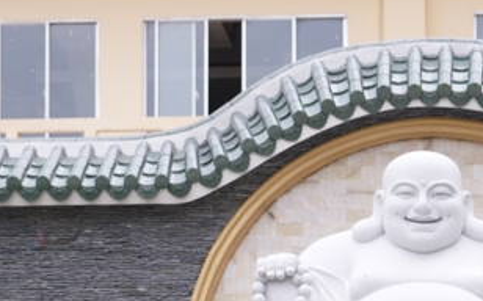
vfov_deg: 11.0
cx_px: 360
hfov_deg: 18.3
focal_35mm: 113
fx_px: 1486
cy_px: 486
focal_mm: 35
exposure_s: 1/640
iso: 125
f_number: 2.8
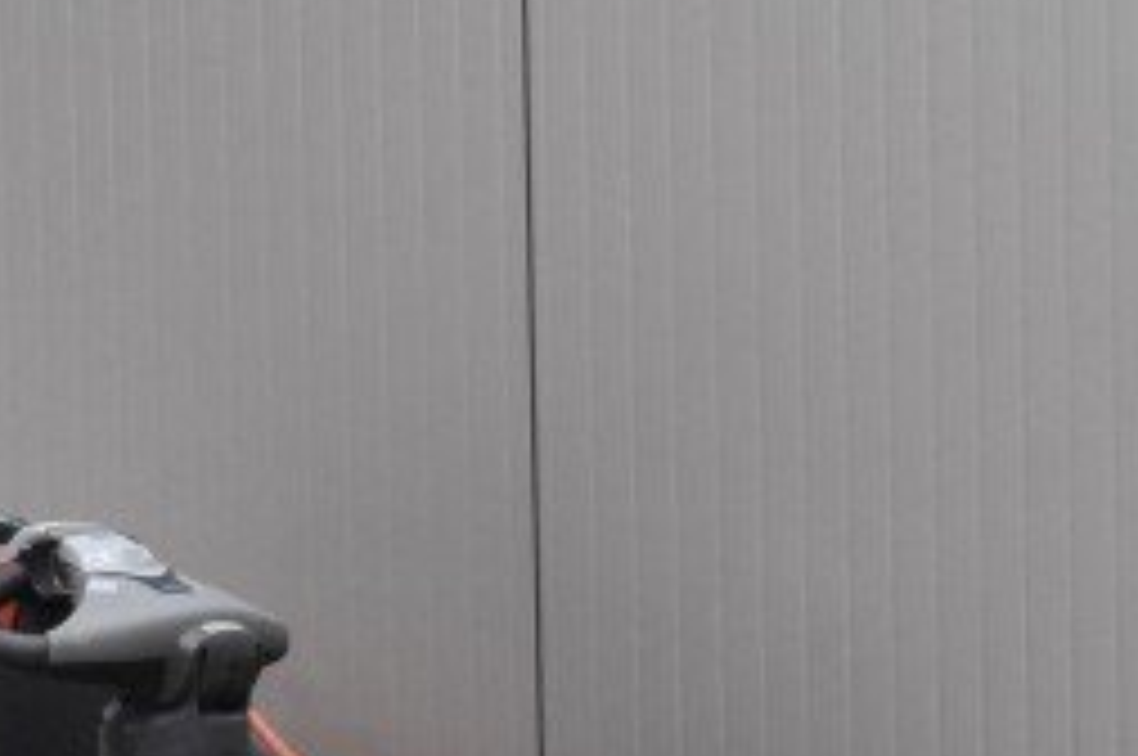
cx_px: 1147
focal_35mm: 171
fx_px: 5399
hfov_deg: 11.9
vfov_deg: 7.9
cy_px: 936
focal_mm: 24
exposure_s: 1/30
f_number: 5.6
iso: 1600
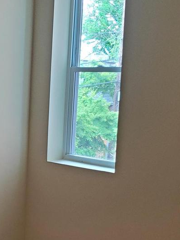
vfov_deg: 25.8
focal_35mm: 75
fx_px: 520
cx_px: -18
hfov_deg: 18.9
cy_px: 170
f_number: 1.5
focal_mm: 4.3
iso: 200
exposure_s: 1/120
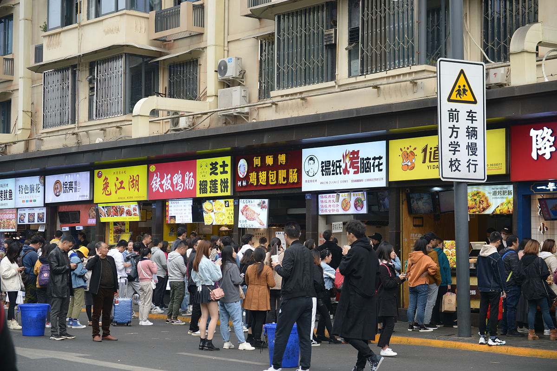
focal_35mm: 70
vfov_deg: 19.4
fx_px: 1083
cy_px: 186
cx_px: 278
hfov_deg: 28.9
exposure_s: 1/200
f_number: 3.2
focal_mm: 70
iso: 100
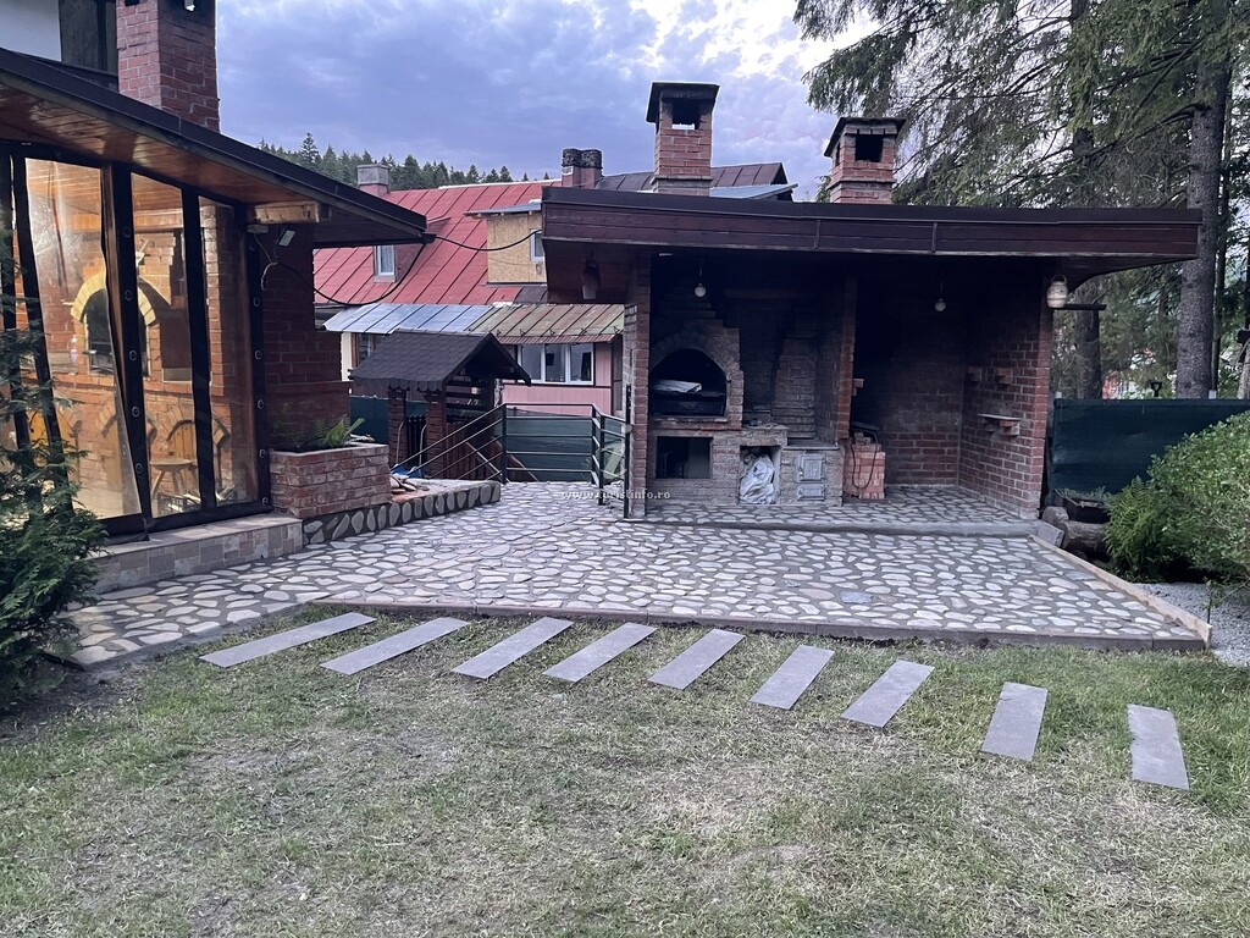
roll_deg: -1.6
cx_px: 625
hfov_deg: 69.4
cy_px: 469
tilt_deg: -9.8
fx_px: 903
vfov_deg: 54.9
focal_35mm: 25
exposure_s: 1/40
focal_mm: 5.1
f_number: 1.6
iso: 640
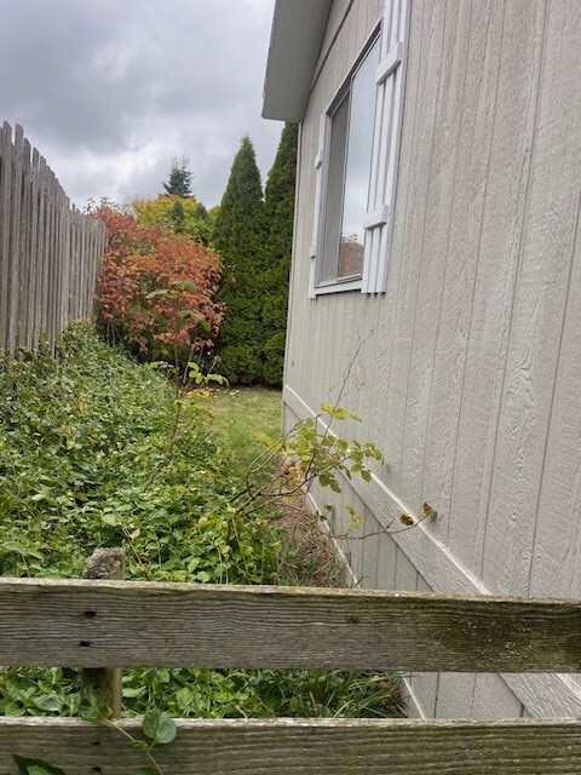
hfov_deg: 54.9
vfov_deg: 69.4
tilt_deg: -6.9
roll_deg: -4.1
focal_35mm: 25
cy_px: 388
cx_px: 290
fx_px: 559
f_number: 1.6
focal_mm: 5.1
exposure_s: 1/258
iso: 32
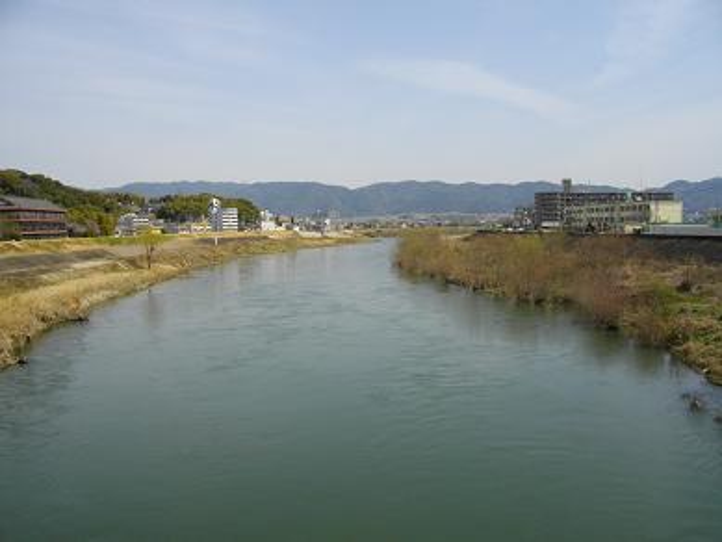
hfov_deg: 56.8
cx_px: 361
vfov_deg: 44.2
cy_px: 271
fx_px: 668
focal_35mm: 32
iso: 100
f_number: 5.5
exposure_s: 1/500
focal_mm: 5.7
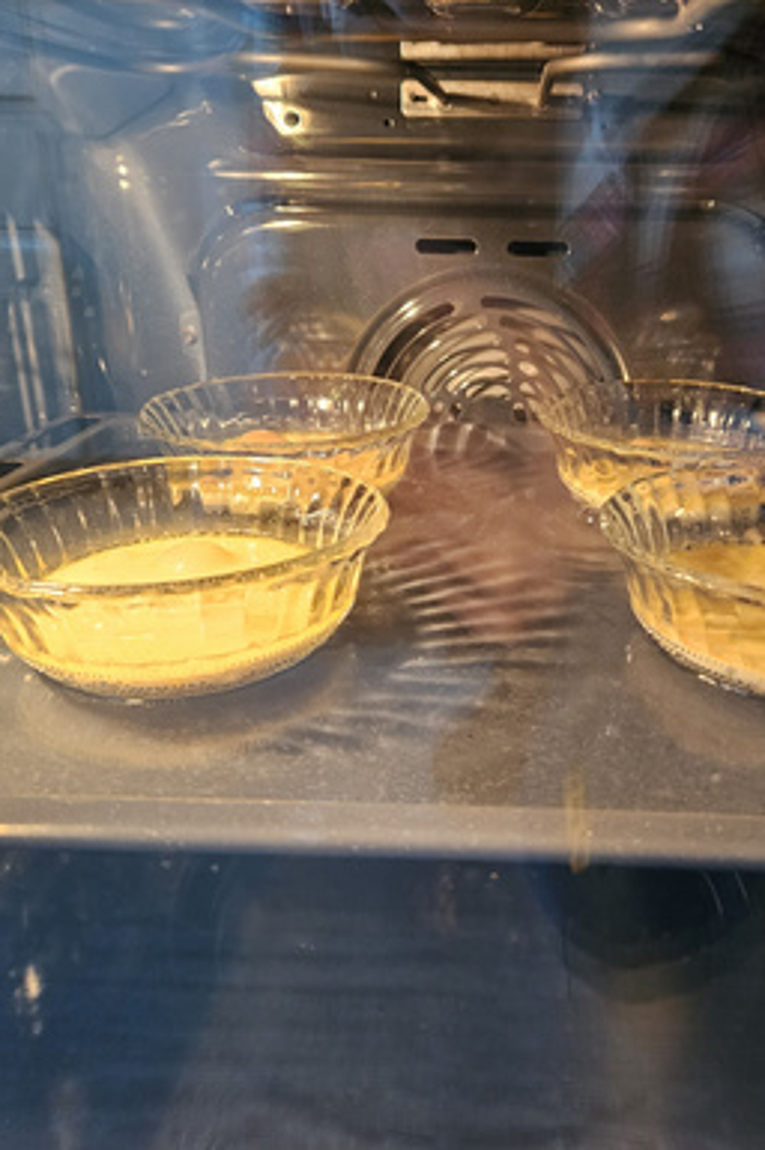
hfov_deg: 45.9
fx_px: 894
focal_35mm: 28
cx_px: 487
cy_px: 538
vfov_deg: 65.5
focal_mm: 5.4
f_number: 1.8
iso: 500
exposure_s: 1/33
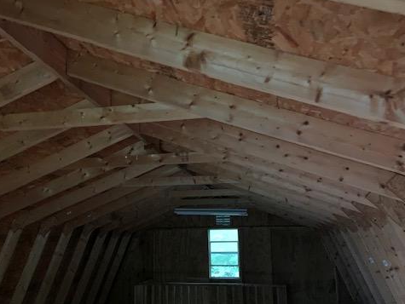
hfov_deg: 52.5
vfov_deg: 40.5
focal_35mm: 35
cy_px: 184
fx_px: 410
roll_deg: +1.2
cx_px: 187
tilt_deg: +8.1
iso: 640
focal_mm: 4.25
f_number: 1.8
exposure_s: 1/4
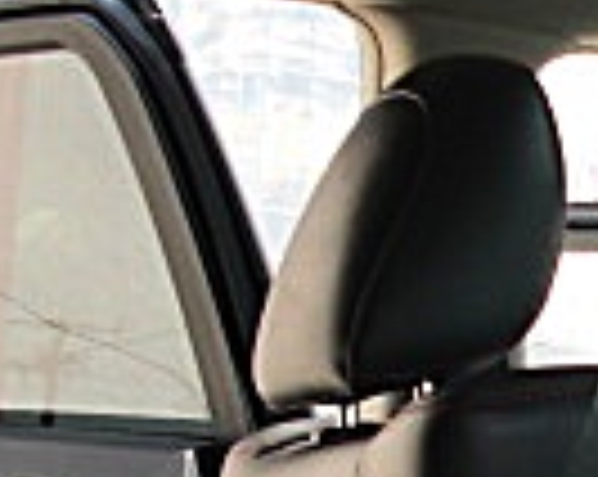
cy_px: 544
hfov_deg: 11.1
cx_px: 850
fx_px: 2987
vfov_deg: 9.0
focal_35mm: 169
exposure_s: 1/160
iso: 50
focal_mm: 6.3
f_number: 2.8
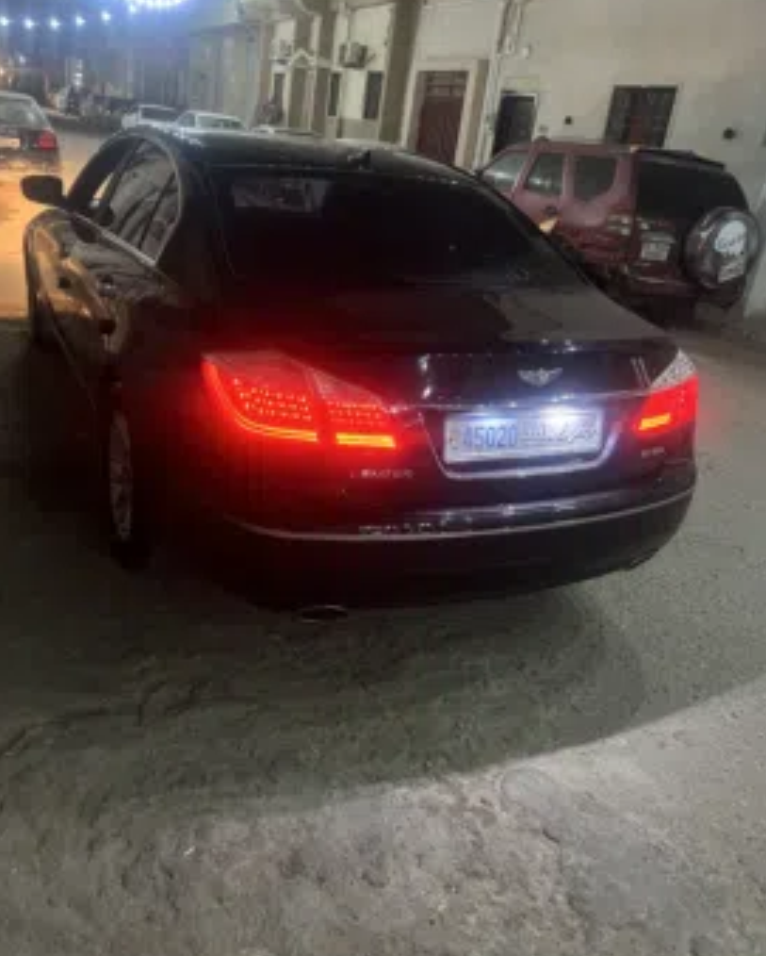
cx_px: 376
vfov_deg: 58.6
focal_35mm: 30
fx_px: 849
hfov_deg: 48.6
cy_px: 433
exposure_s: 1/25
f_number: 1.5
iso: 500
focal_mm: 5.7
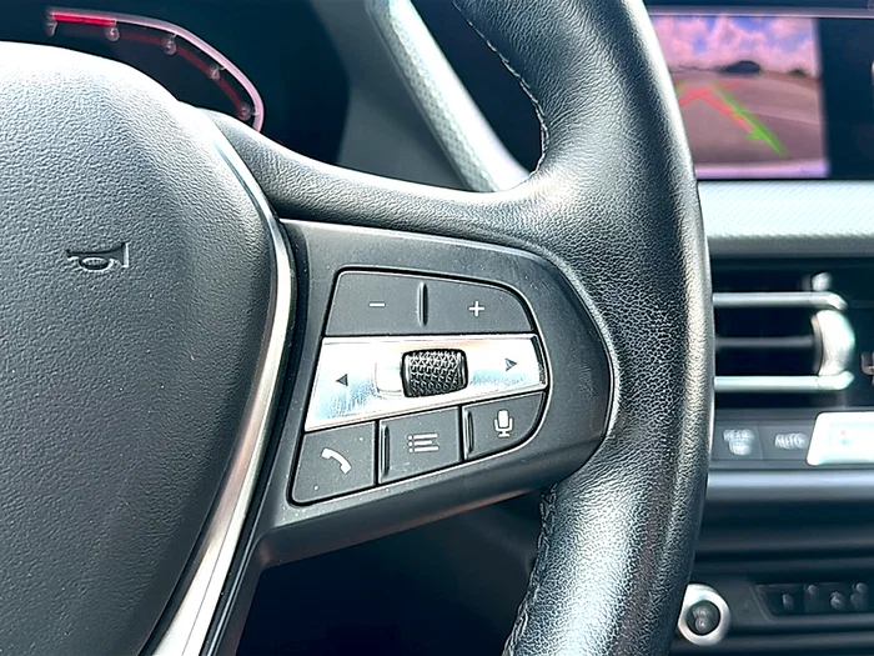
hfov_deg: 52.6
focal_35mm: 35
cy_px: 328
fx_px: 884
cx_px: 437
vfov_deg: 40.7
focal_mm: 6.86
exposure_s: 1/145
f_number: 1.78
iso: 64
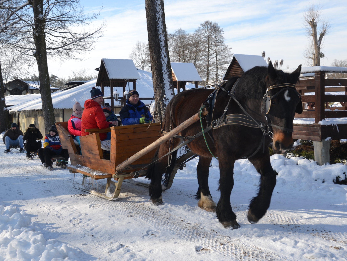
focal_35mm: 42
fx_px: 417
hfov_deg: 45.1
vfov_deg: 34.7
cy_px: 133
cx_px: 198
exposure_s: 1/200
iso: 100
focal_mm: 25
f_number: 8
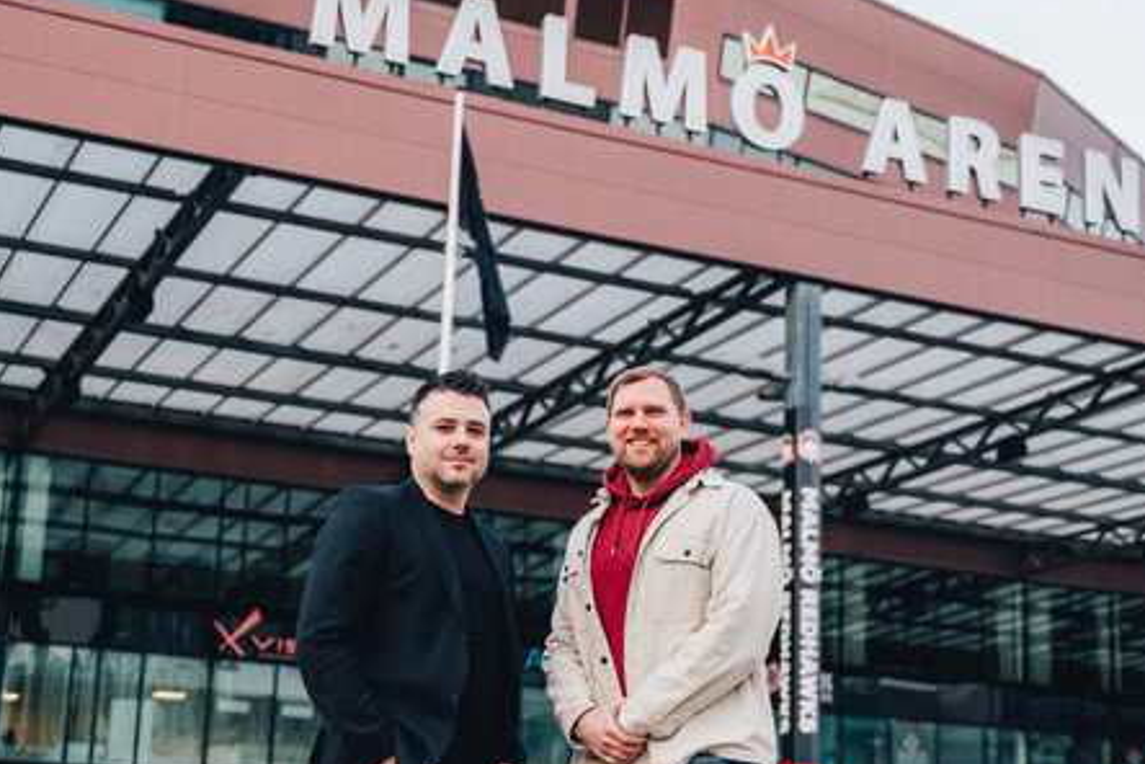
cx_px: 683
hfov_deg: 31.8
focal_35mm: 63
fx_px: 2004
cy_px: 490
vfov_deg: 21.5
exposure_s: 1/200
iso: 125
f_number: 2.8
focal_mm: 40
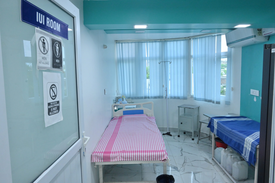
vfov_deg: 47.9
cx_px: 138
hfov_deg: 67.4
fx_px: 206
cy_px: 92
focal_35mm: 27
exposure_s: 1/125
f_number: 10
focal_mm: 27
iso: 2500
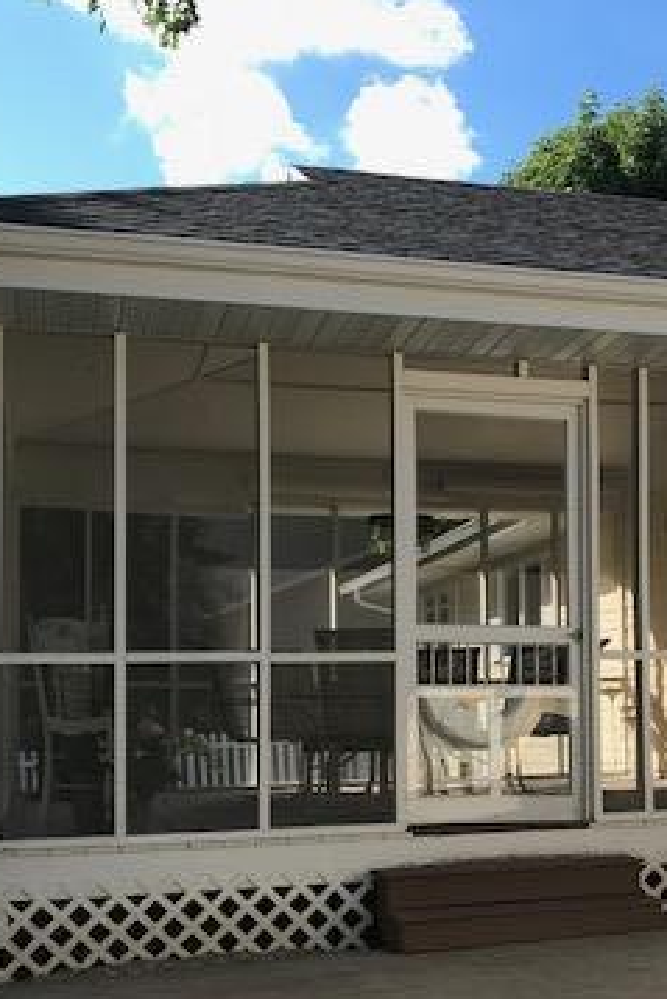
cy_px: 647
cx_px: 539
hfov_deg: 25.5
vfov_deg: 37.8
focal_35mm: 52
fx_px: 1444
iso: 20
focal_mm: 3.99
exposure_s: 1/1140
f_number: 1.8
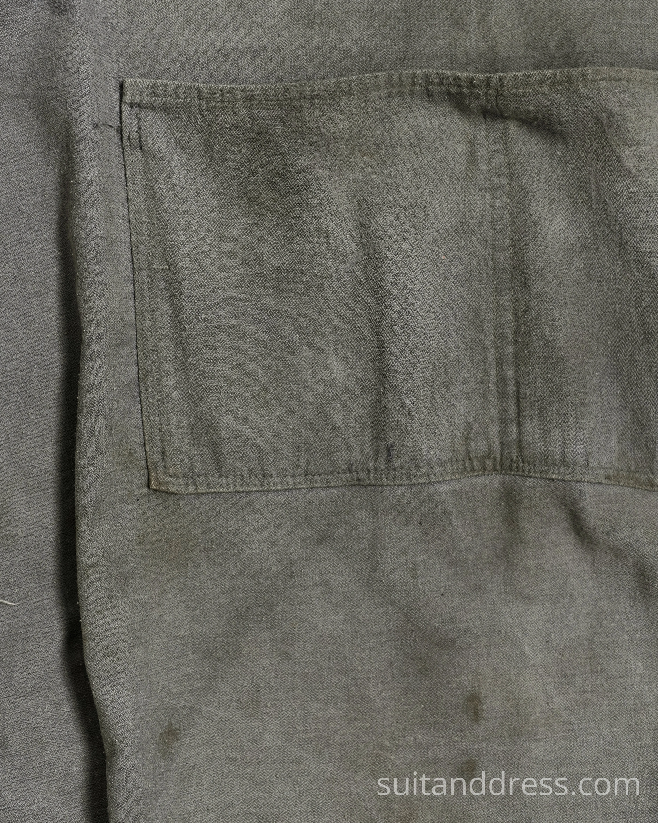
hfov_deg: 27.6
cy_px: 329
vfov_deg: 34.0
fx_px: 1339
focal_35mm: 55
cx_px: 334
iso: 400
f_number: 3.5
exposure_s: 1/100
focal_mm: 32
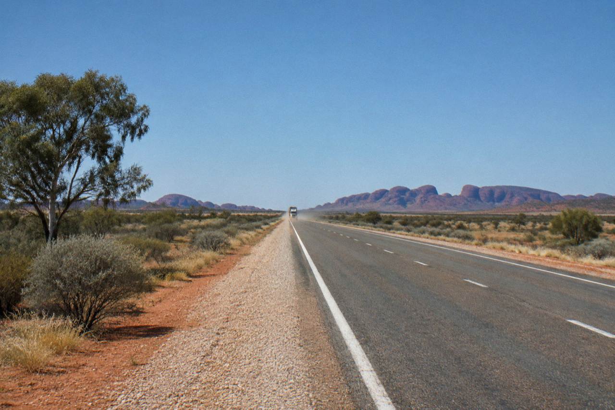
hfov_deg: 41.1
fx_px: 820
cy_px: 205
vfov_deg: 28.1
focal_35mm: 48
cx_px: 308
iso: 200
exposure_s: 1/250
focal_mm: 48
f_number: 6.3
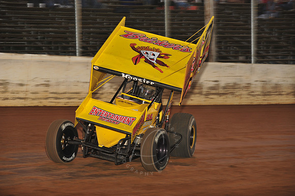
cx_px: 148
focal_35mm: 145
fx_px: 1187
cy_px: 98
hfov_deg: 14.2
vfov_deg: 9.5
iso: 640
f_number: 6.3
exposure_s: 1/320
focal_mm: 145
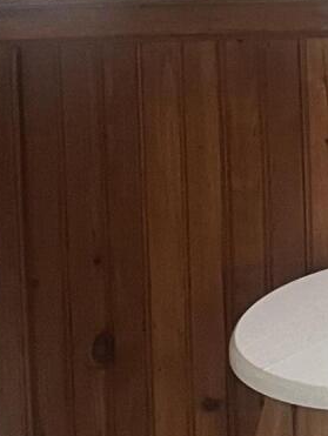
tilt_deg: -3.4
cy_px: -346
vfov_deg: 12.8
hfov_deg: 9.4
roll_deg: +0.6
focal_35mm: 140
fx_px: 1766
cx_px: 789
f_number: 1.6
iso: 250
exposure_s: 1/60
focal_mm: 5.1
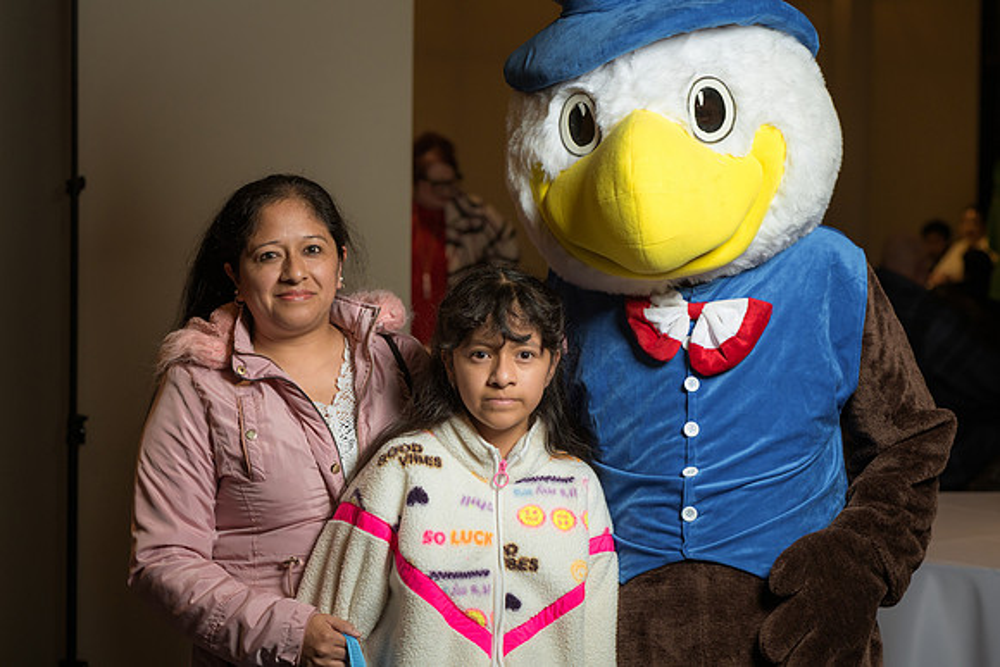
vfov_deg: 13.0
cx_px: 500
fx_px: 2917
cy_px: 334
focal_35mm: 105
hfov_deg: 19.5
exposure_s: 1/160
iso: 800
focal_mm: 105
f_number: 5.6
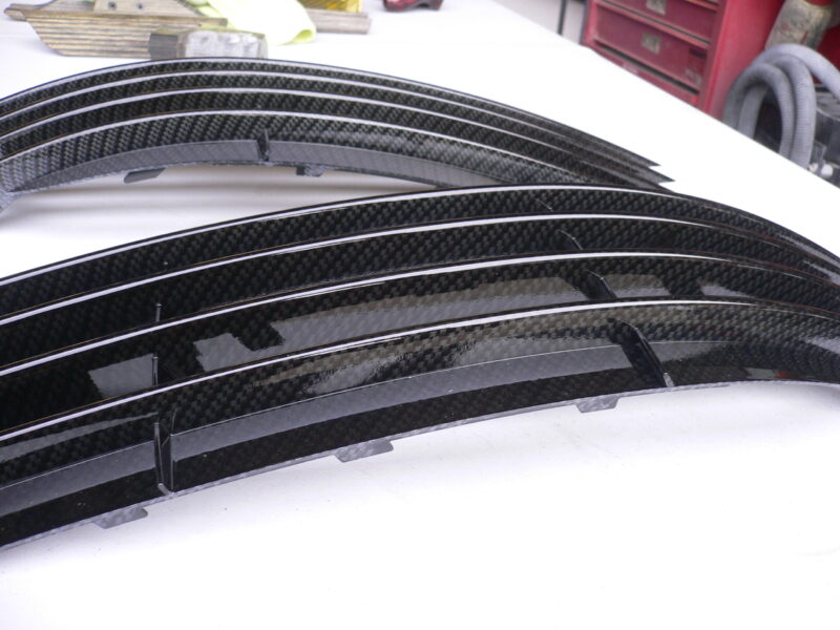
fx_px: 849
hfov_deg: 52.6
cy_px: 315
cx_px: 420
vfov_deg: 40.7
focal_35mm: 35
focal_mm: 5.8
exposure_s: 1/40
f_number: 2.8
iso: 100
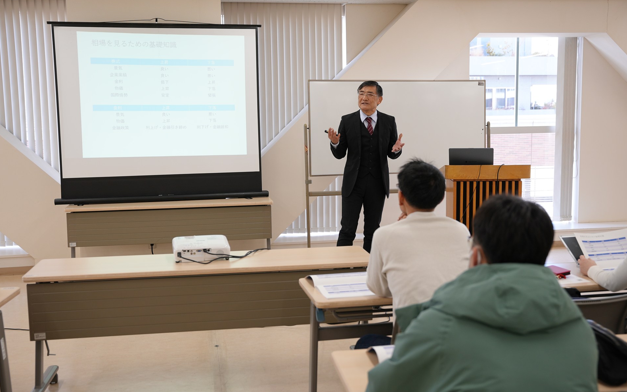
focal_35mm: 41
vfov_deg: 31.5
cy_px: 191
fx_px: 696
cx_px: 313
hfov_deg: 48.5
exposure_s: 1/160
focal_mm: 39.7
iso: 320
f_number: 4
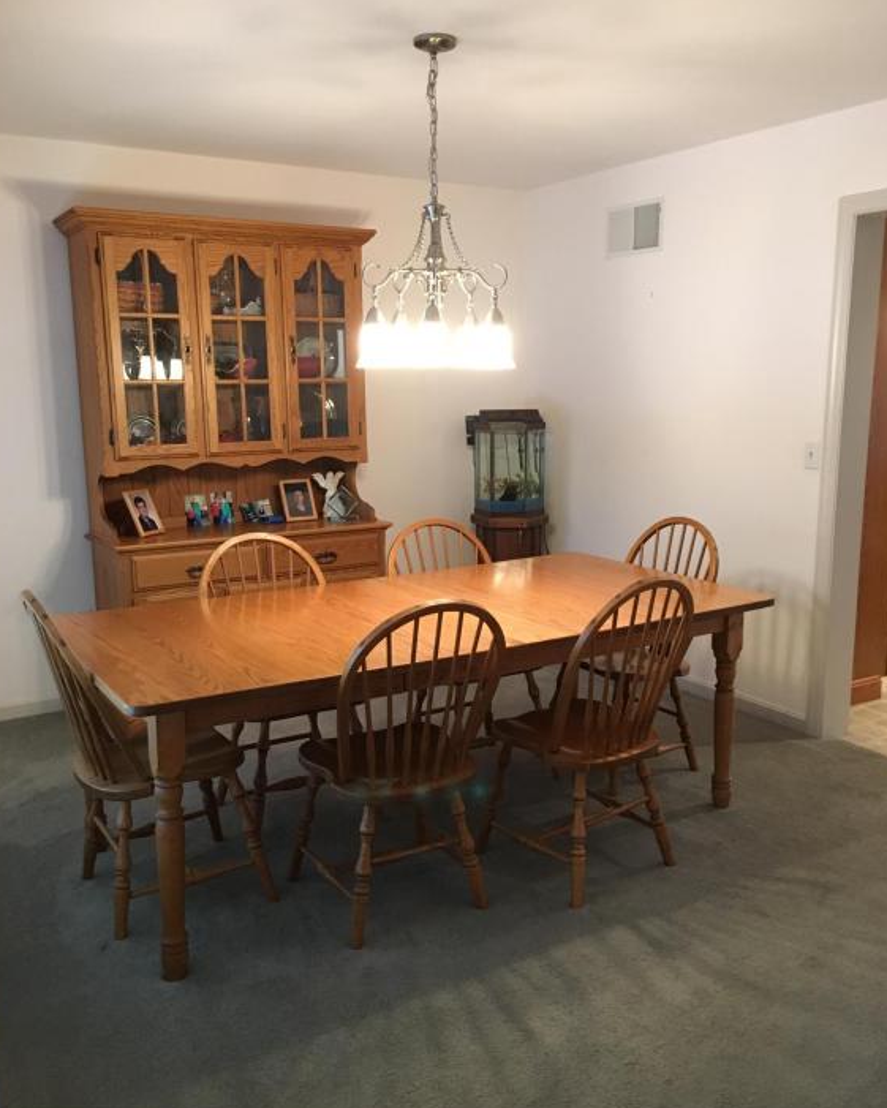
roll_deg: +1.4
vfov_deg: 57.2
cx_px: 438
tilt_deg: -10.7
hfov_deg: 47.1
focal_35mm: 31
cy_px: 574
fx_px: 1017
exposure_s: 1/30
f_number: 2.2
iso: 160
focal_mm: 4.15
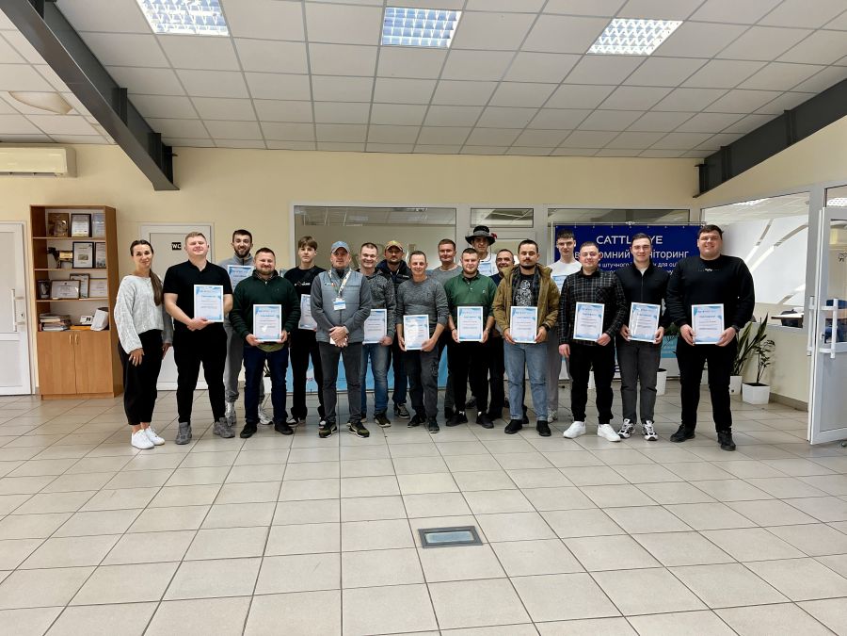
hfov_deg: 67.3
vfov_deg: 53.1
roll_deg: -0.3
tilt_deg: -5.0
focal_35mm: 26
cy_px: 318
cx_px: 424
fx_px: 636
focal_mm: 5.1
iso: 200
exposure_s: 1/60
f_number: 1.6
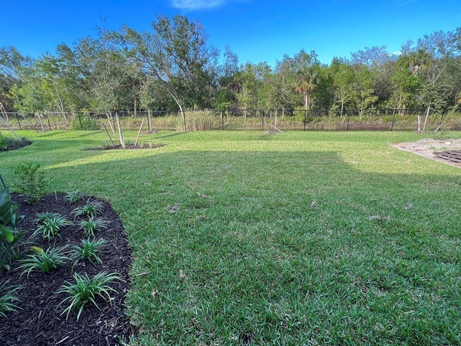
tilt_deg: -18.0
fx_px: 213
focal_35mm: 16
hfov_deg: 94.4
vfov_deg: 78.1
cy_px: 177
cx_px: 240
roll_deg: +1.1
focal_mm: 1.57
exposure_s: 1/229
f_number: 1.8
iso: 32
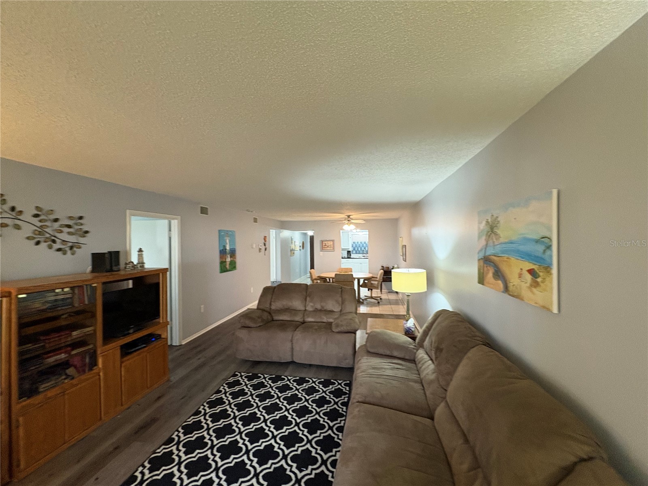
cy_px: 243
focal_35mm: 14
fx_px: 262
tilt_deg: +1.1
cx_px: 324
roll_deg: +1.8
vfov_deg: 85.7
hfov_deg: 102.1
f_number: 2.2
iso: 400
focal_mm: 2.22
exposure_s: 1/60
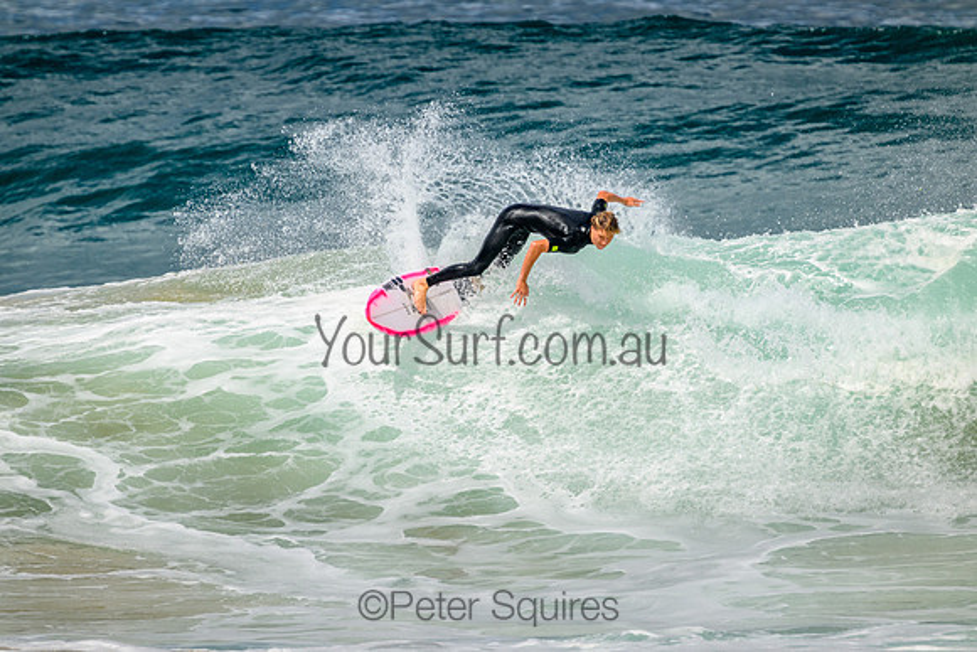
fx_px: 21715
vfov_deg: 1.7
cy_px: 326
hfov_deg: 2.6
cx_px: 488
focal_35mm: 800
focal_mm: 800
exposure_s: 1/2000
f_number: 11
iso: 640
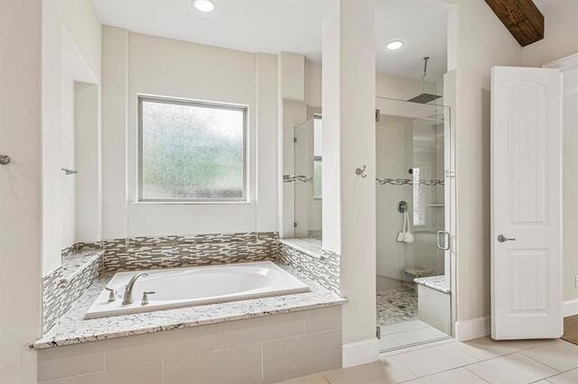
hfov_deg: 91.6
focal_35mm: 18
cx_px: 289
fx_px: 281
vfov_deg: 68.8
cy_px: 192
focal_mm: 17.5
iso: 400
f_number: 8
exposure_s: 1/60
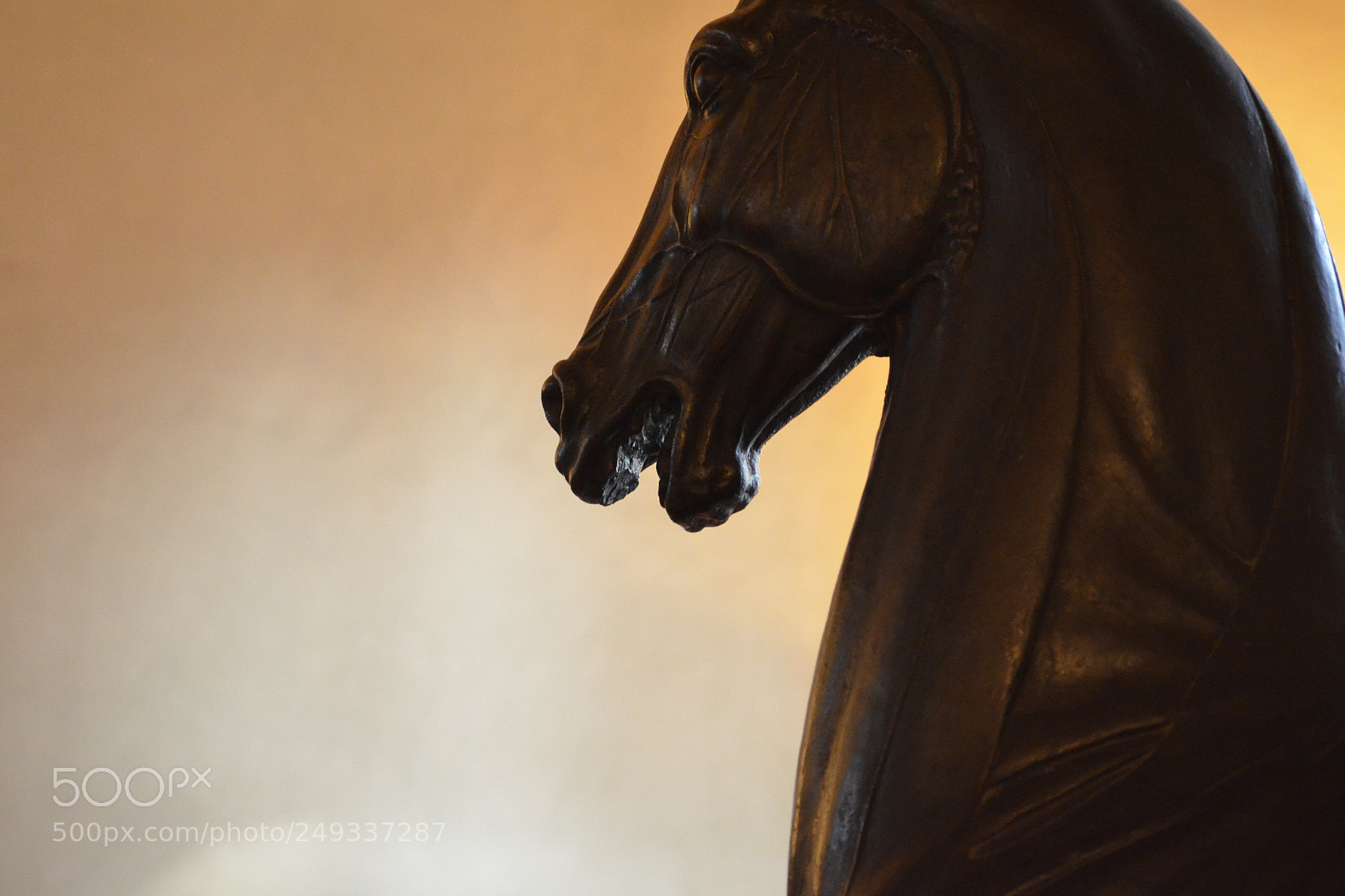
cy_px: 447
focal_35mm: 70
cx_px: 683
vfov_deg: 19.5
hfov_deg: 28.8
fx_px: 2615
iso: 3200
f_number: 5.3
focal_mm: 46
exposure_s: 1/30
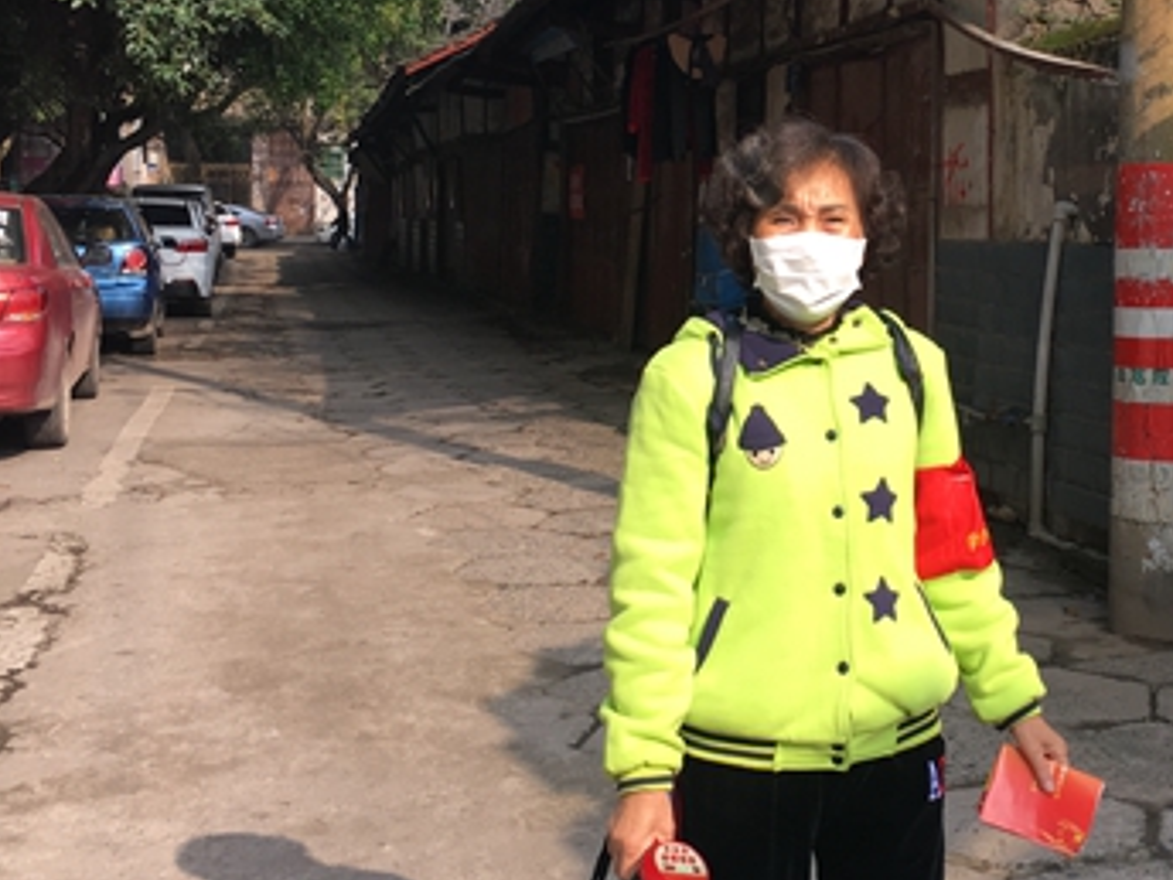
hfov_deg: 34.7
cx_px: 890
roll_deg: +1.7
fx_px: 1830
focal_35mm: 54
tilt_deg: +2.0
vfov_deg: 26.8
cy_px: 259
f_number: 2.2
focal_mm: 4.15
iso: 25
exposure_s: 1/444
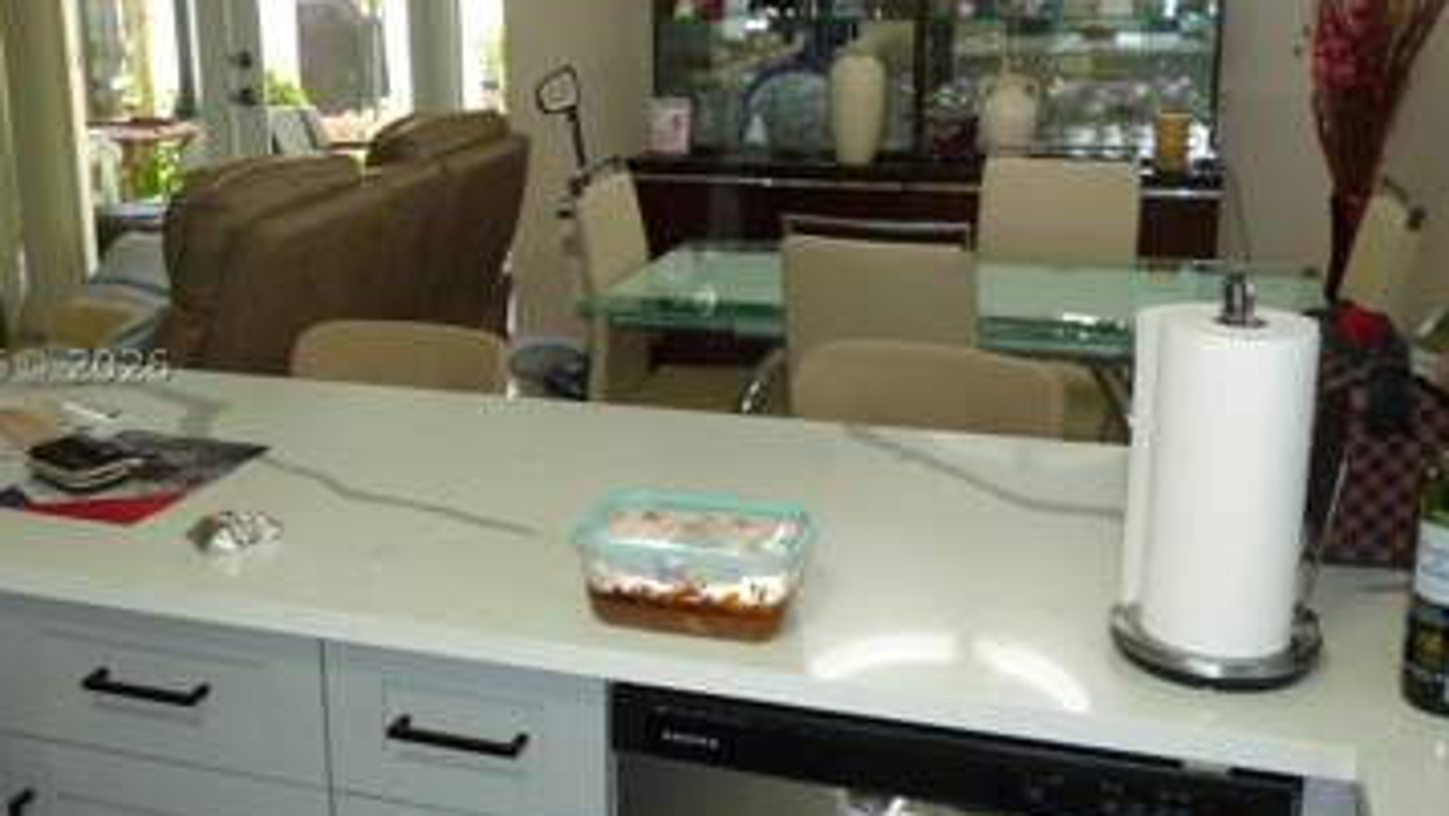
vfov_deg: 29.0
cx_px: 544
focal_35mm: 41
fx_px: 1576
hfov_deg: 48.9
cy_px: 365
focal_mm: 5
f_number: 3.1
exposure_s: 1/60
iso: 320
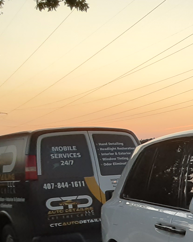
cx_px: 309
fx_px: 593
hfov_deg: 16.5
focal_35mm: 83
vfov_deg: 22.0
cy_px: 256
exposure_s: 1/60
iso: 100
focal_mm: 2.91
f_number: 1.9
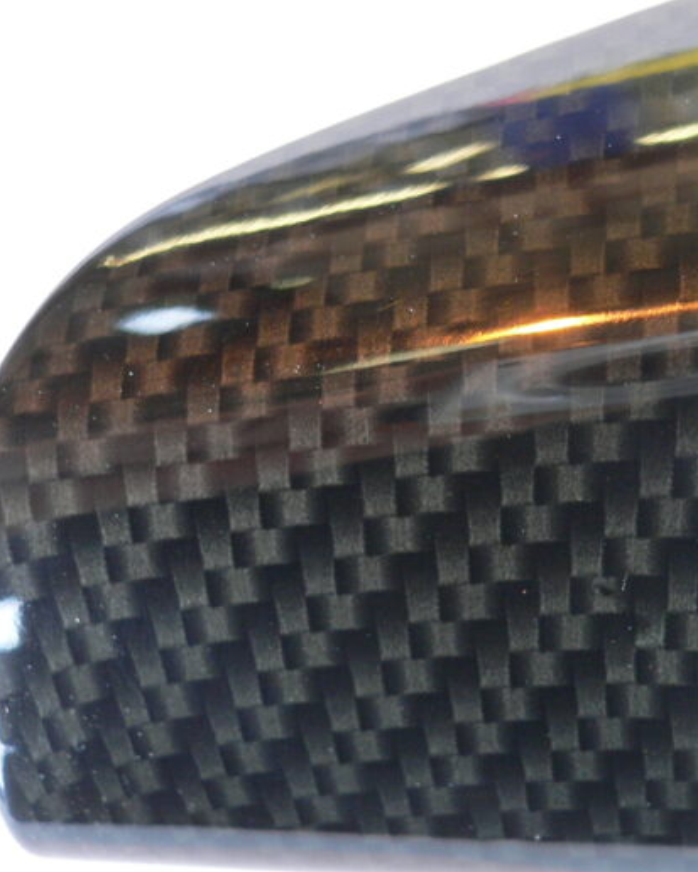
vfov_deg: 35.3
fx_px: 1368
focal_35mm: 53
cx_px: 472
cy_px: 465
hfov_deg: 28.4
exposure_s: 1/15
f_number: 2.8
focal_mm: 5.8
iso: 150
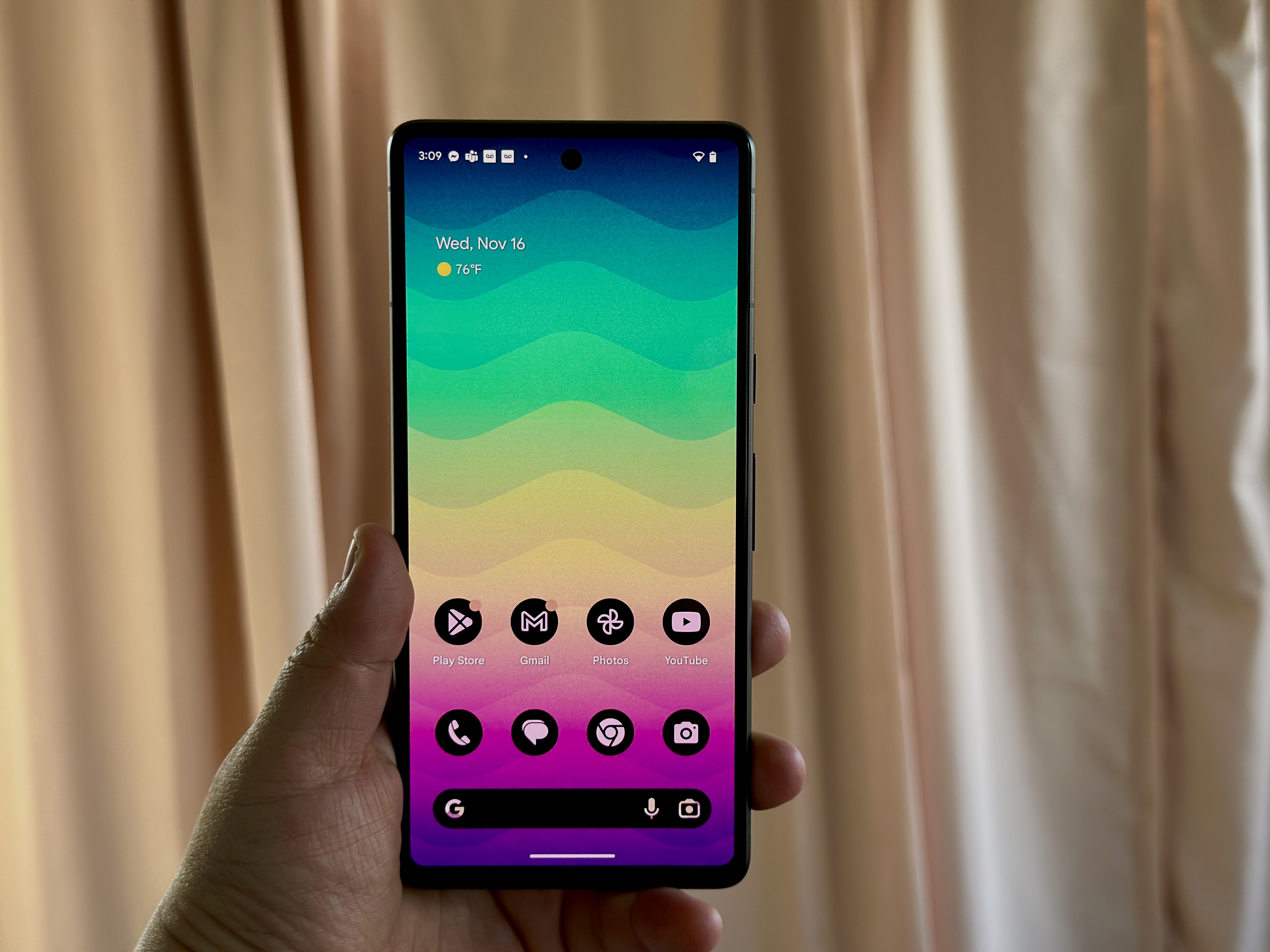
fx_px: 1761
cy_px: 476
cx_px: 635
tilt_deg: -4.6
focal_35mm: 48
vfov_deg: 30.3
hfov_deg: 39.7
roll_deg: +2.7
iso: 125
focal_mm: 6.86
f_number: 1.78
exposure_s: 1/80
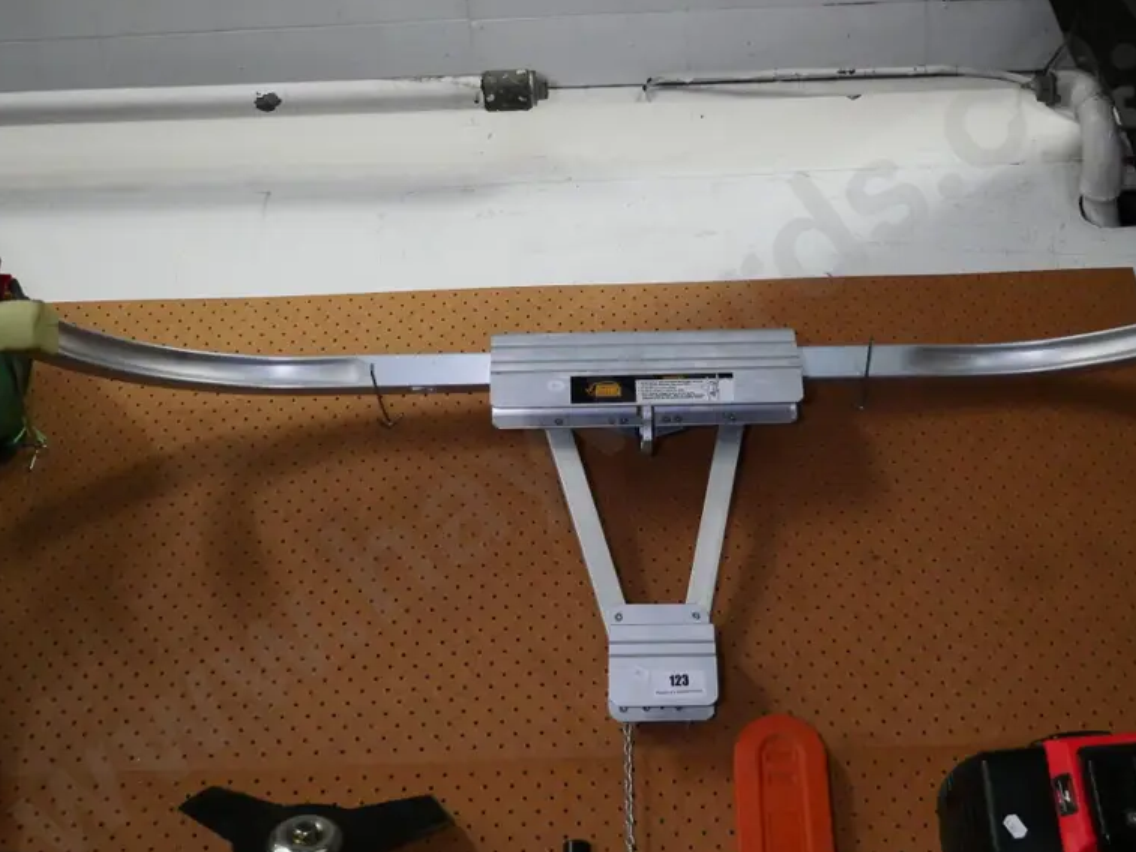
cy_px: 382
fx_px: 1510
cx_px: 641
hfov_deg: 41.2
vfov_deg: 31.5
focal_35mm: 46
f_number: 3.8
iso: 3200
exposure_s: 1/500
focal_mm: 17
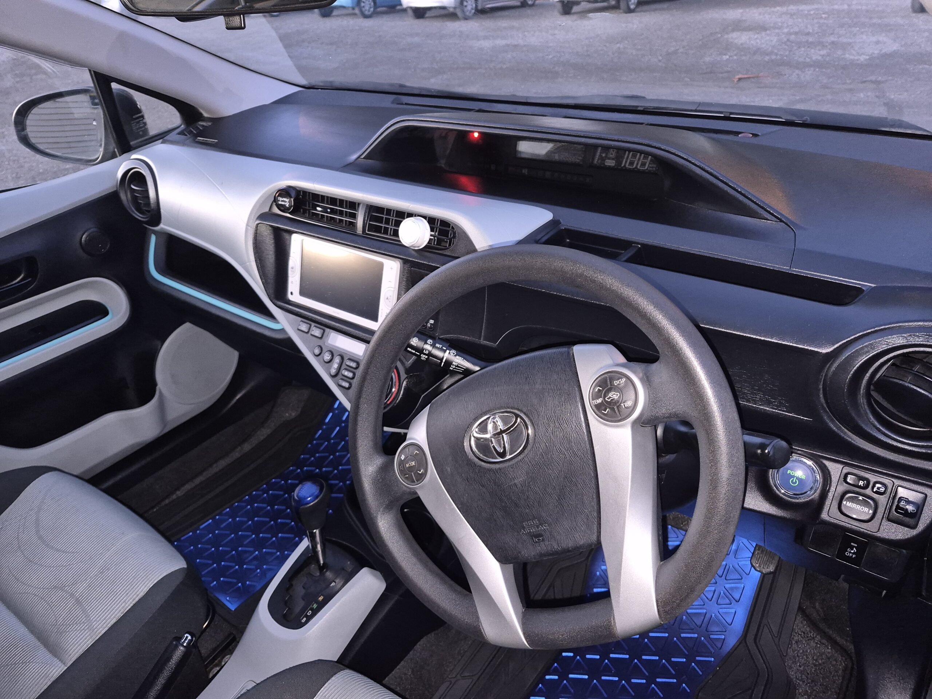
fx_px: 619
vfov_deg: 58.9
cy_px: 350
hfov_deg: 73.9
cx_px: 466
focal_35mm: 23
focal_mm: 5.4
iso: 500
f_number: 1.8
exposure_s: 1/8
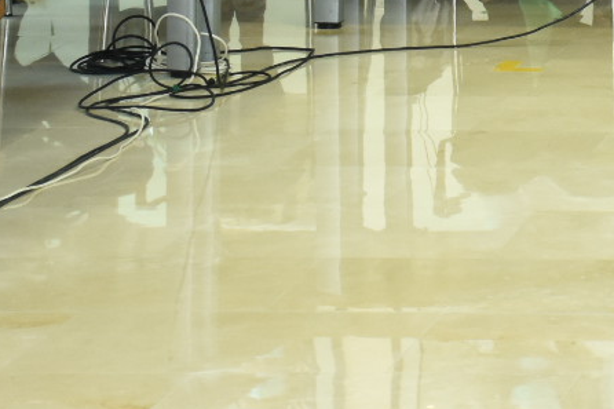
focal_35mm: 207
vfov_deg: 6.5
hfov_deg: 9.6
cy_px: -328
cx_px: 991
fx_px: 3529
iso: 1250
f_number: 5.6
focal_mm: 38
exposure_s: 1/50
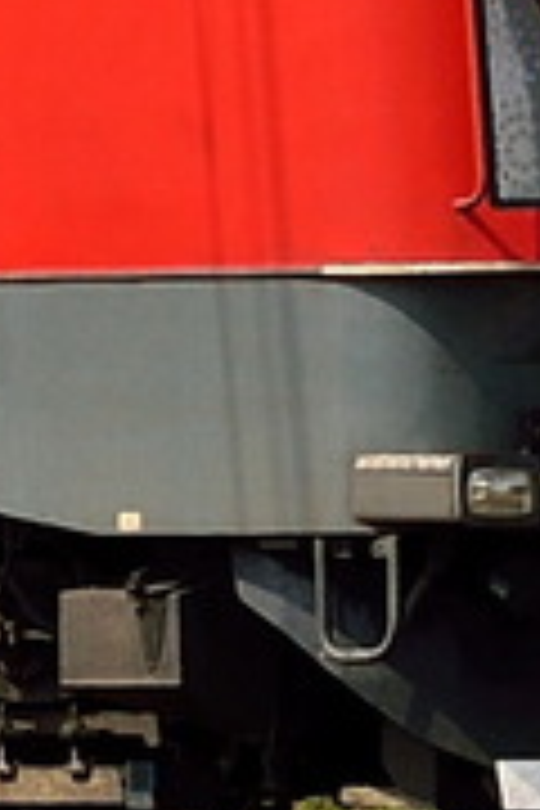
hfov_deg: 1.7
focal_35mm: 830
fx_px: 18674
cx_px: -500
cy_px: -1260
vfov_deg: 2.5
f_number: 8
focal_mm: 52
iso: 100
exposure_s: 1/500
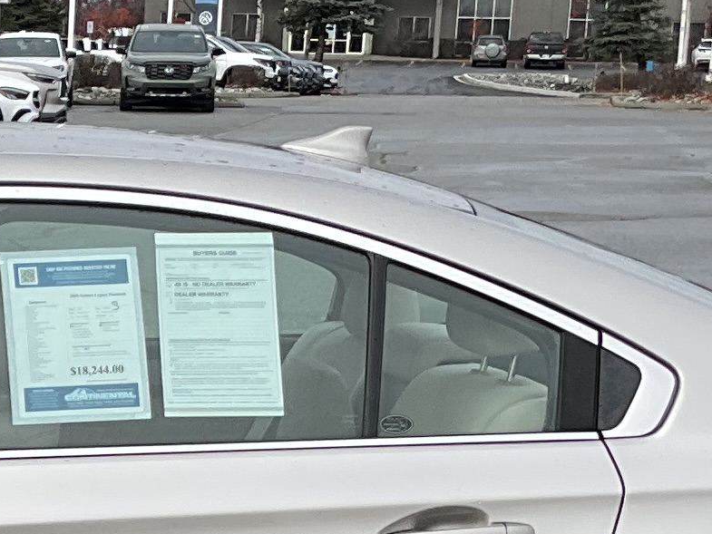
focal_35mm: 149
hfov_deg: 12.7
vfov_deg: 9.8
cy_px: 642
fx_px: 3065
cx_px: -260
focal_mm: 3
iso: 25
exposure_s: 1/691
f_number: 1.8
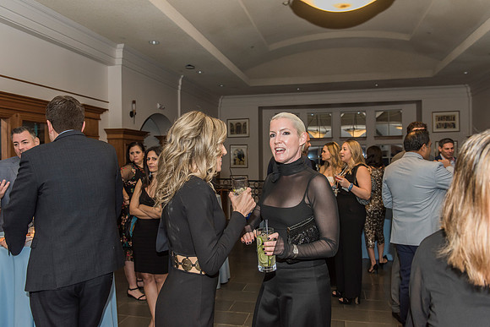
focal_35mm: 29
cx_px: 245
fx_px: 395
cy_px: 164
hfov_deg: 63.6
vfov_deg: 45.0
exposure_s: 1/100
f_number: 4
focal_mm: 29
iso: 1000
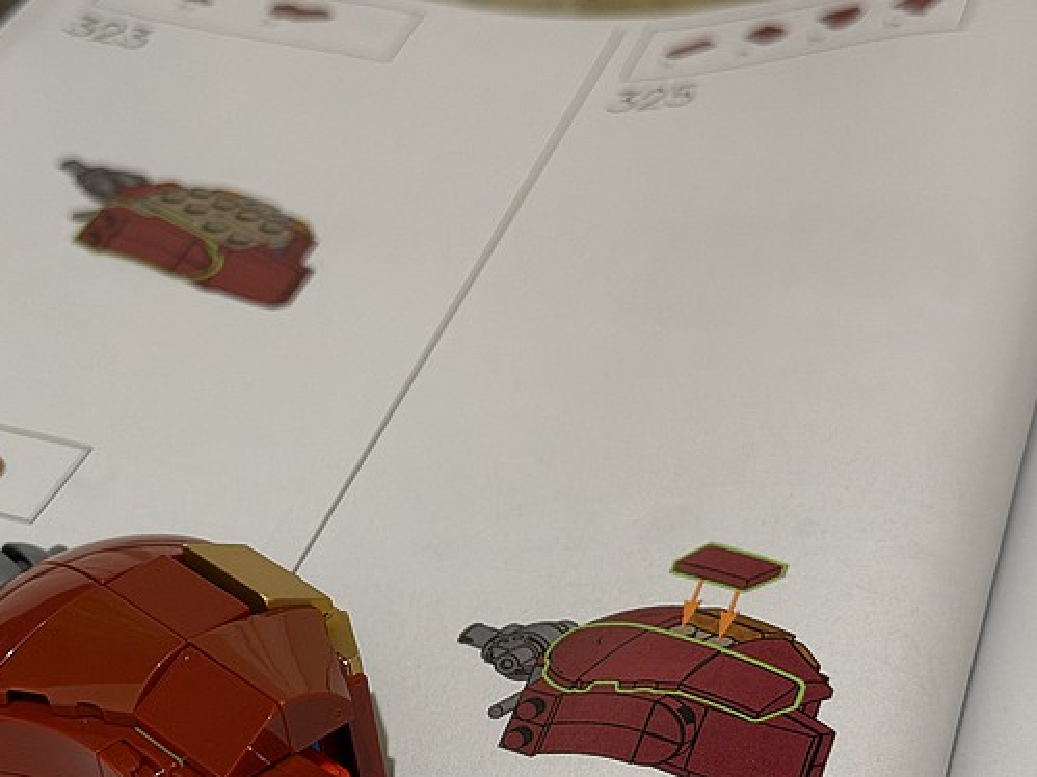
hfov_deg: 25.9
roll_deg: +1.4
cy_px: 516
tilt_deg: -38.6
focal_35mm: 75
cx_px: 403
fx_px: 2246
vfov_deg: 19.6
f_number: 1.78
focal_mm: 6.76
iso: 200
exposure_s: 1/60
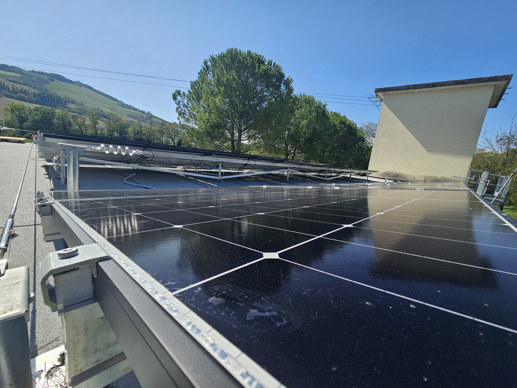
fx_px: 194
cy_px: 194
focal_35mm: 13
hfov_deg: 106.2
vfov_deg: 89.9
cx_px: 258
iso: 50
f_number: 2.2
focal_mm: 2.2
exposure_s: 1/2038
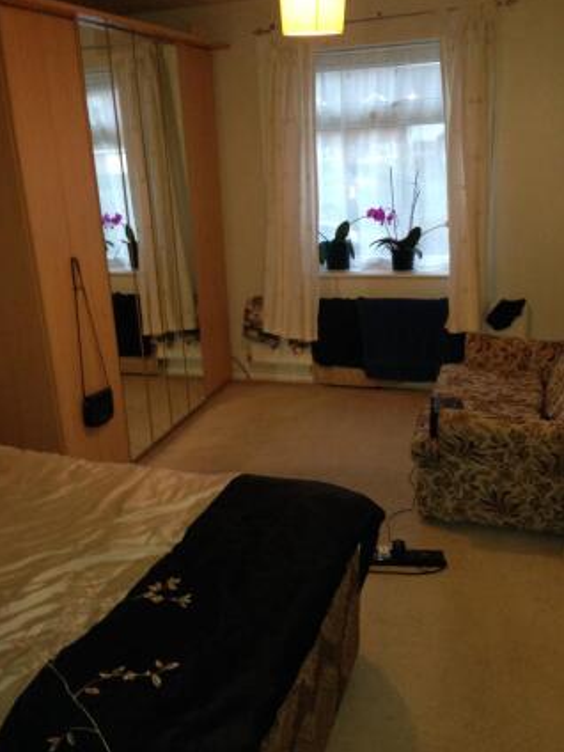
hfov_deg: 41.8
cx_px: 277
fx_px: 739
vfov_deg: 54.0
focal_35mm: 34
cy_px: 375
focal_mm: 4.12
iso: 320
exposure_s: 1/17
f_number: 2.4
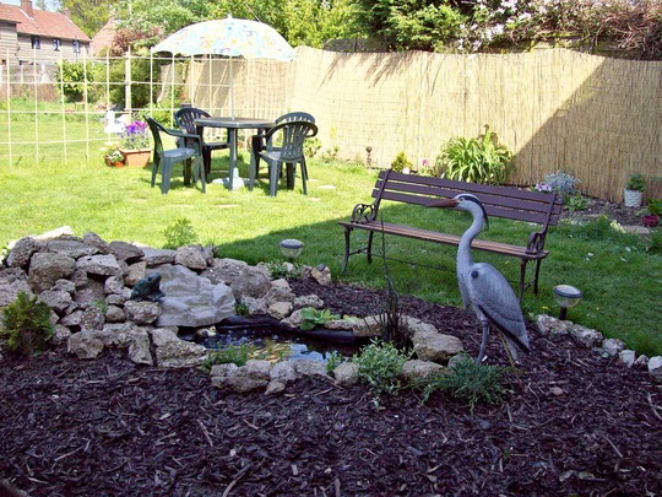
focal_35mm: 36
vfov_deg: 39.7
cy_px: 248
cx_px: 331
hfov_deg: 51.4
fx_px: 688
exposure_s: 1/513
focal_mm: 6
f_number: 2.7
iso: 80
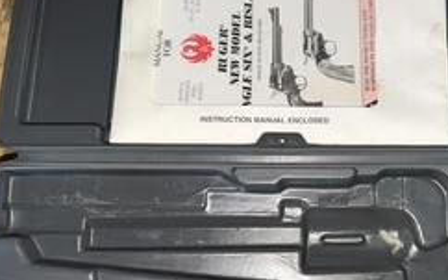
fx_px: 513
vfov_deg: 30.4
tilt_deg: -82.4
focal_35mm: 42
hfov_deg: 45.9
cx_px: 326
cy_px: 178
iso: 64
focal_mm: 6.76
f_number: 1.78
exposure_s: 1/53
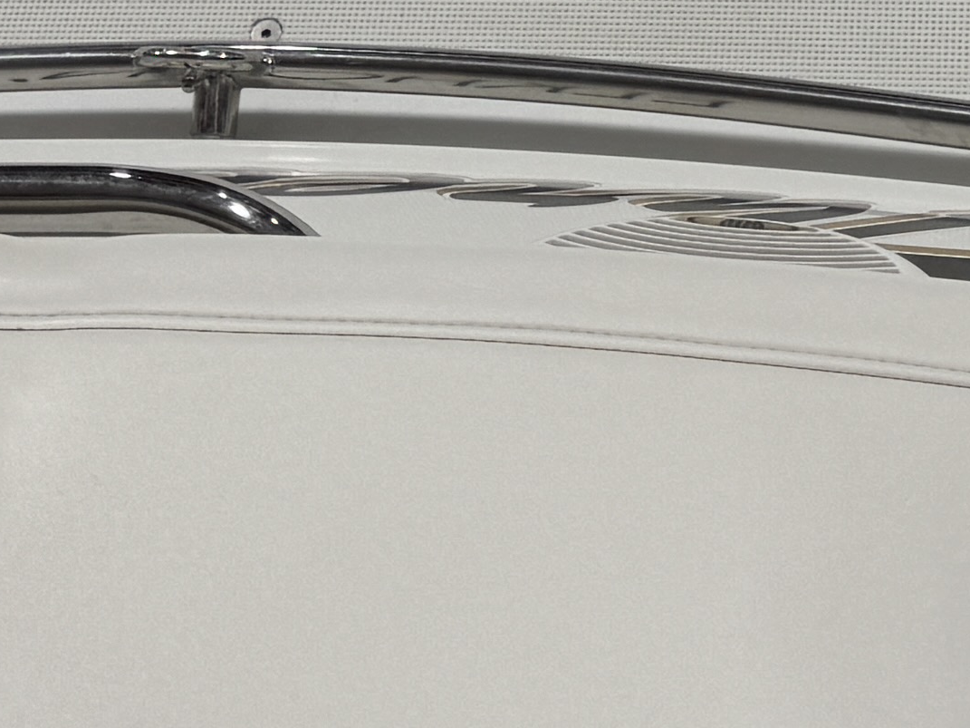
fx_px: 3586
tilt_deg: -47.9
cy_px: -761
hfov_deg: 15.3
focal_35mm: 128
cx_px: 720
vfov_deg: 10.6
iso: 64
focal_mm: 6.76
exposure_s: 1/120
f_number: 1.78
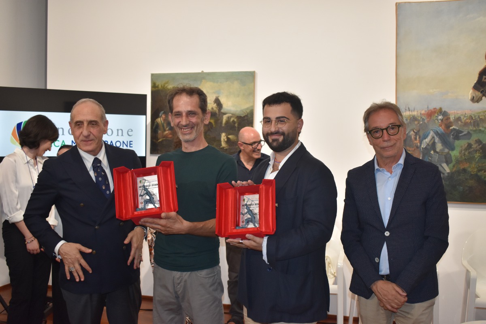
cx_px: 243
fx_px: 567
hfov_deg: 46.4
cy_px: 162
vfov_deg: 31.9
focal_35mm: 42
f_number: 4.2
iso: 800
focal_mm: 28
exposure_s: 1/160
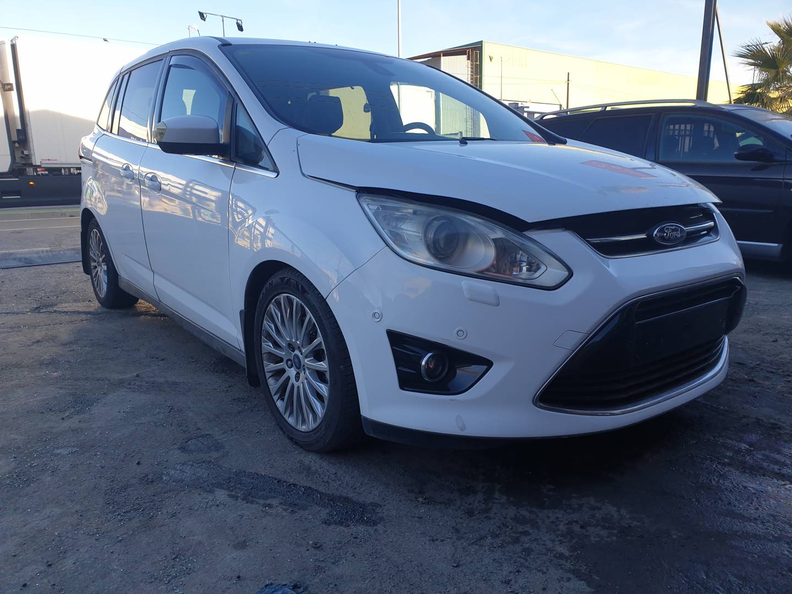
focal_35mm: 26
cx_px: 396
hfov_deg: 67.3
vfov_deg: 53.1
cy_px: 297
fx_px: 595
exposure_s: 1/407
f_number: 2.4
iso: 50
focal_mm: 4.3
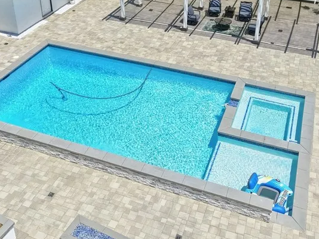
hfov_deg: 41.2
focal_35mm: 46
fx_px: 424
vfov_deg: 30.2
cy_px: 26
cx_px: 160
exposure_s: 1/6400
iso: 260
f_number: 1.8
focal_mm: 8.7
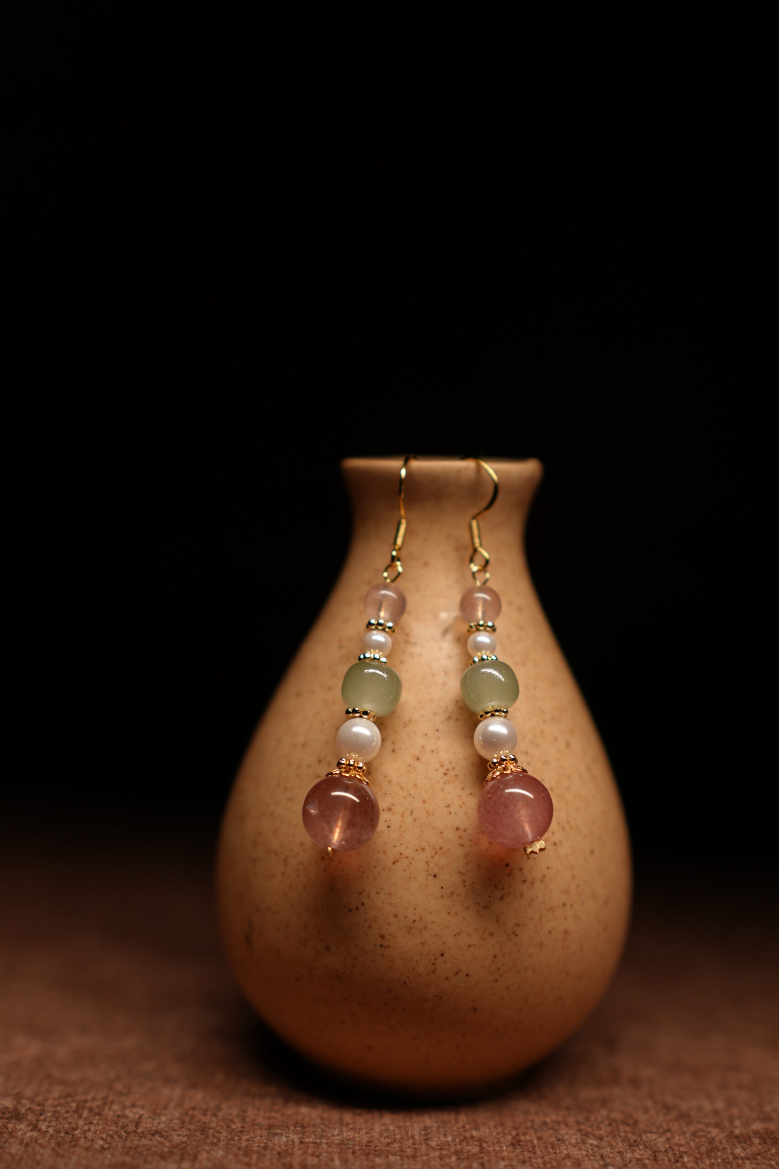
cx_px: 390
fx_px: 1687
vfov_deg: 38.2
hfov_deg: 26.0
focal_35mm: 52
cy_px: 584
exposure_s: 1/100
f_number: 2.2
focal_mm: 35
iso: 160
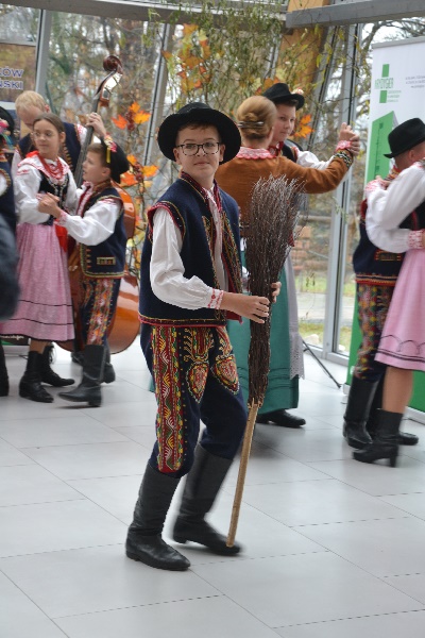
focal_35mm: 75
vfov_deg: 27.0
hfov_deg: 18.2
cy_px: 319
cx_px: 212
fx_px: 1328
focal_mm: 50
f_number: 5
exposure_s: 1/60
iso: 400
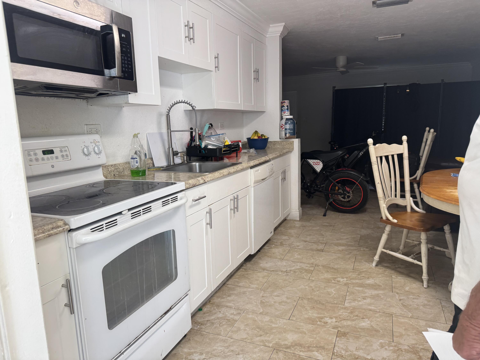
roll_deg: +1.5
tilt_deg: -10.3
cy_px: 180
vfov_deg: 56.8
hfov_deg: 71.6
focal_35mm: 24
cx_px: 240
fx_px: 333
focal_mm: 6.76
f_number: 1.78
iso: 125
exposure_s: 1/120
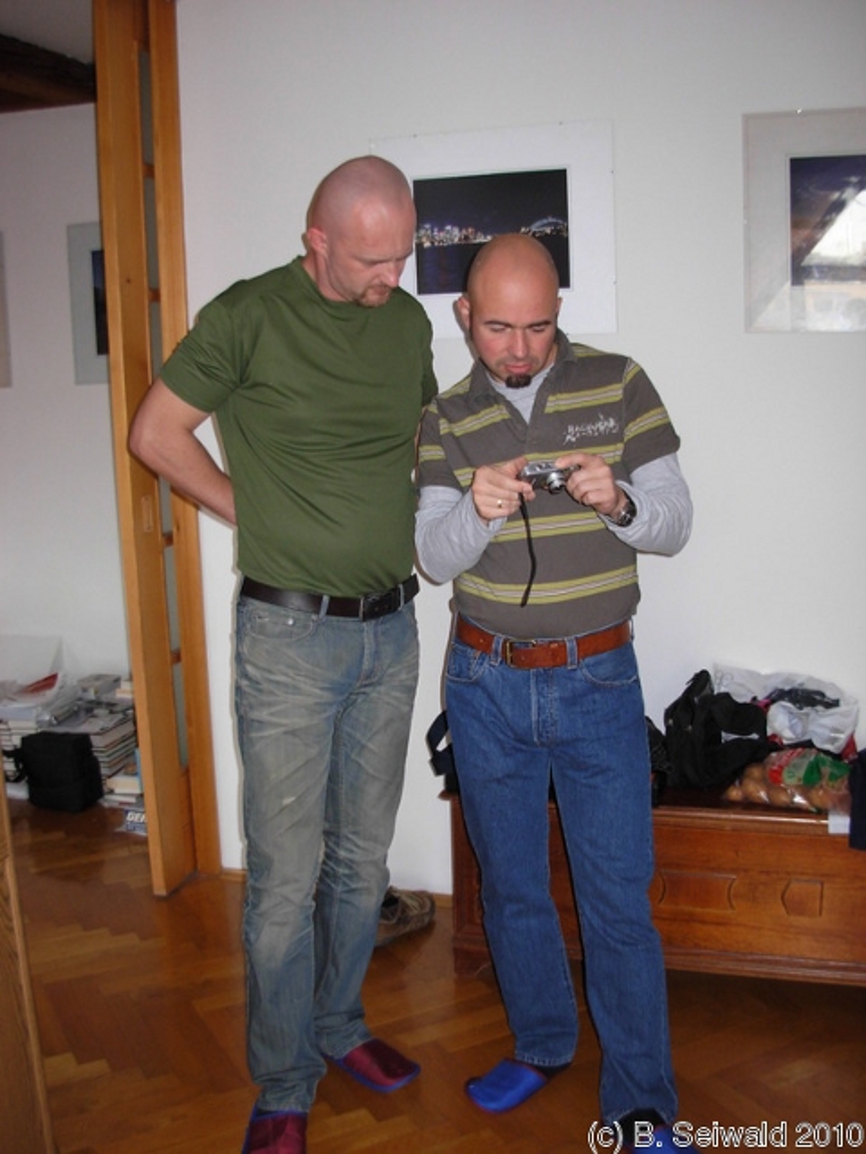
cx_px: 433
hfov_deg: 37.7
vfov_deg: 49.0
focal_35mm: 38
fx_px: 1268
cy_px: 577
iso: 129
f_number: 2.9
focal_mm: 6.3
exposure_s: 1/36.9
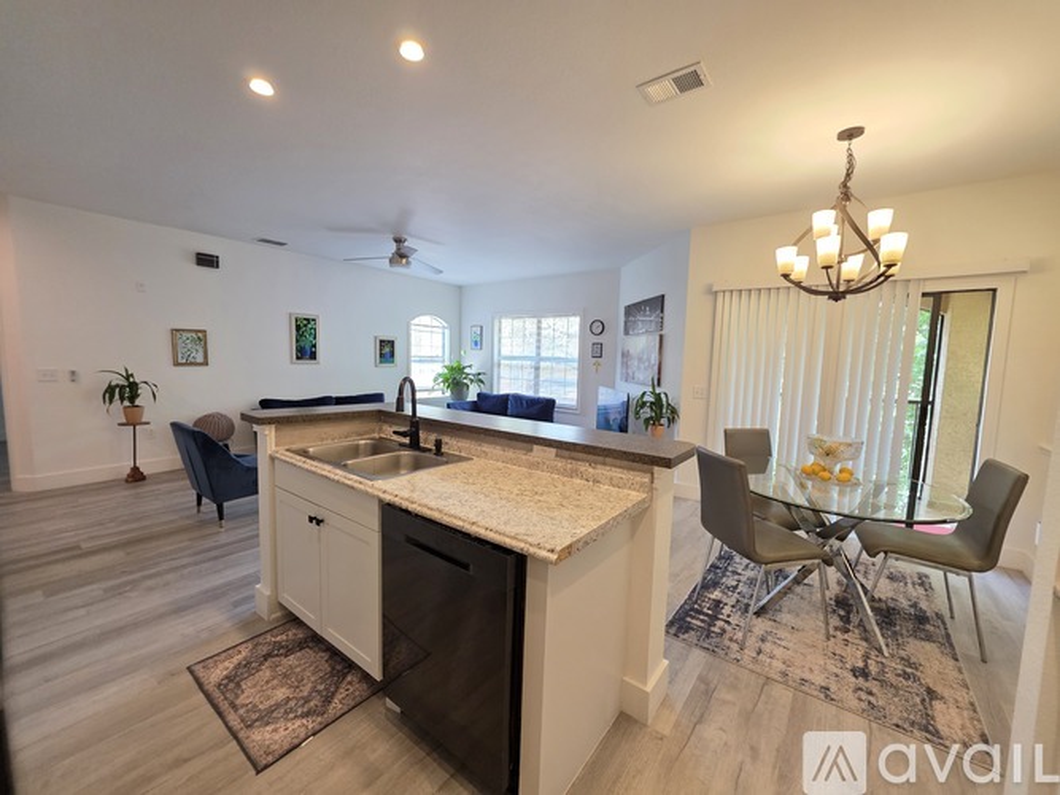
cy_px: 398
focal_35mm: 13
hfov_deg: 106.2
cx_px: 530
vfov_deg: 89.9
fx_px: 398
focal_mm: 2.2
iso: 320
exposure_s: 1/120
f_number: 1.9
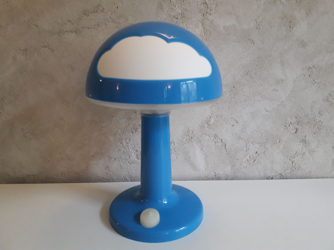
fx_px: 261
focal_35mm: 27
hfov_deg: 65.3
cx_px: 167
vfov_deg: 51.4
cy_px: 125
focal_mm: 3.6
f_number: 1.9
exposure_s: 1/33
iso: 200
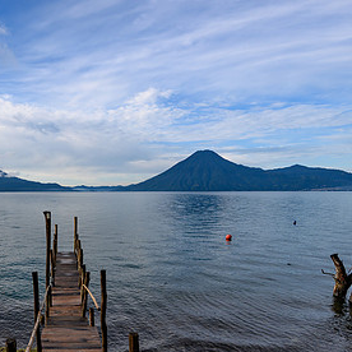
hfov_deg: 58.0
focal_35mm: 25
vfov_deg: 61.8
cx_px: 69
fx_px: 288
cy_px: 226
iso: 125
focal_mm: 14
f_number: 11
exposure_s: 1/125
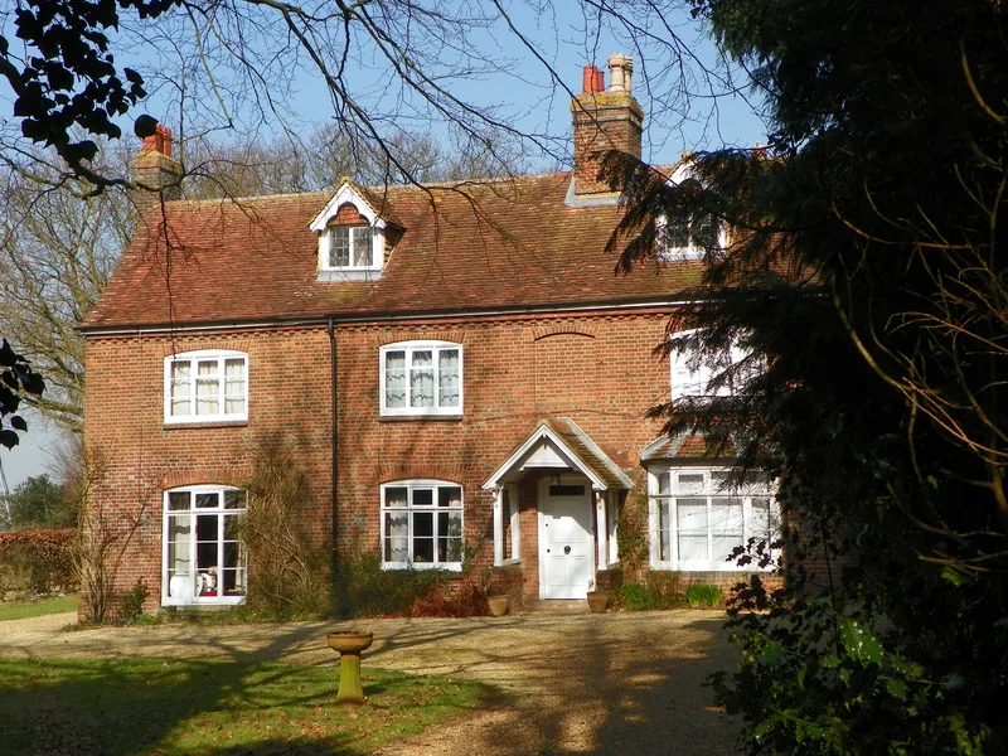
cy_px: 378
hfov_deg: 34.3
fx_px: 1631
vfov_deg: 26.1
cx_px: 504
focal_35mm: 56
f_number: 5
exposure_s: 1/320
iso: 64
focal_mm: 9.9
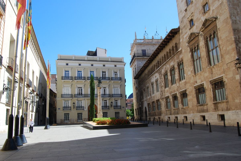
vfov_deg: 48.0
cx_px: 120
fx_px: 181
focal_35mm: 27
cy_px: 80
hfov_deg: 67.3
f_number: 6.3
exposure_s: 1/160
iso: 100
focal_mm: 18
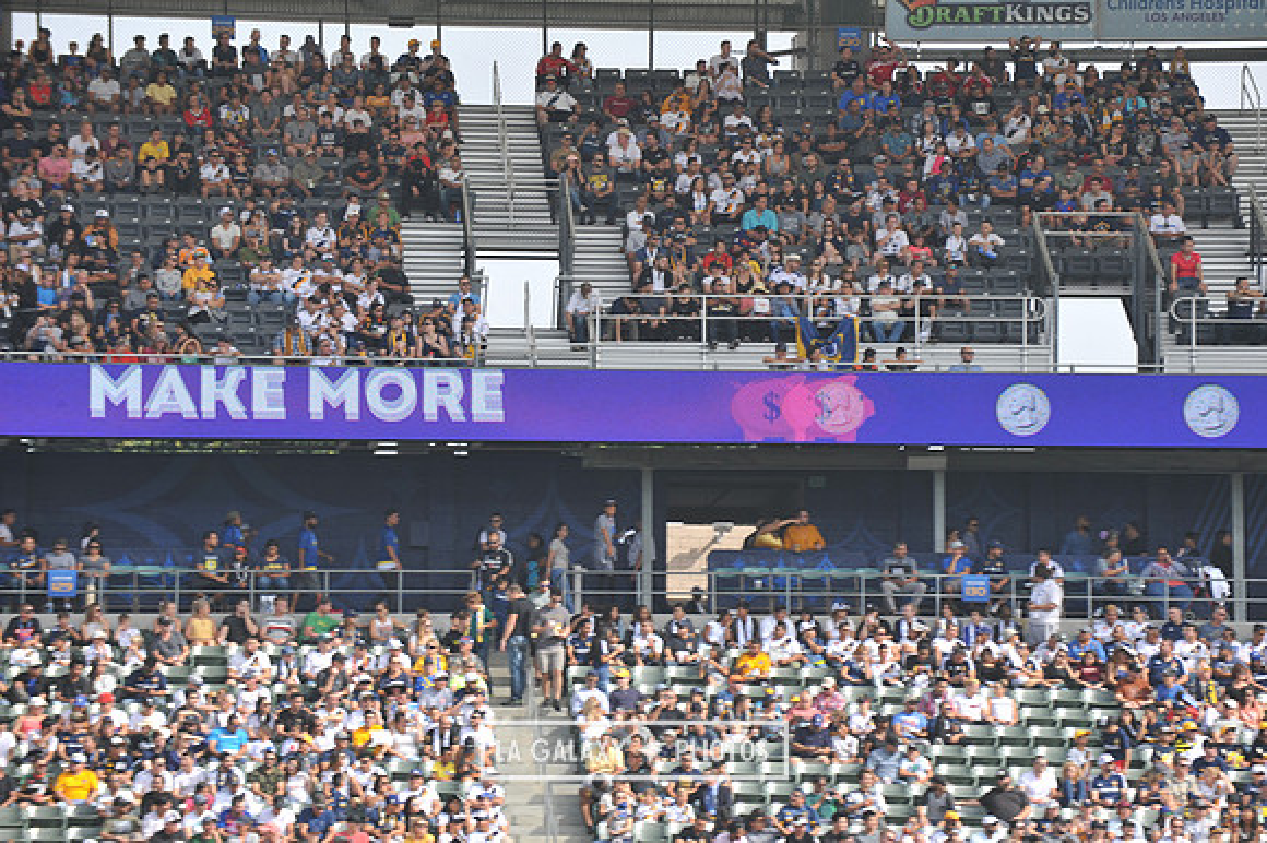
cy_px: 422
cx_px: 634
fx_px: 7035
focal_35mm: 200
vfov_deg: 6.9
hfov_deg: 10.3
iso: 200
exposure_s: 1/320
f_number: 9
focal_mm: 200
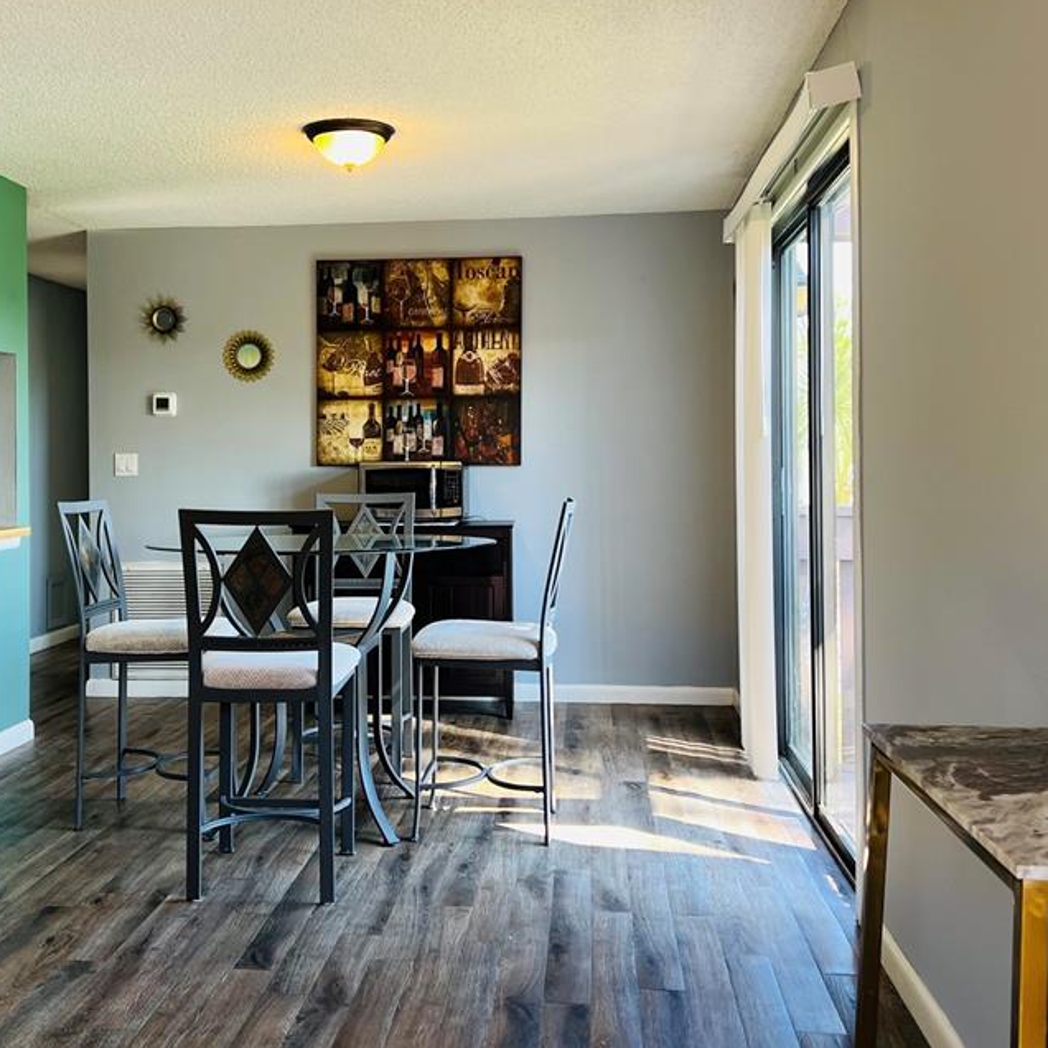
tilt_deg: -1.0
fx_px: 1267
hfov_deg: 44.7
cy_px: 456
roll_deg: +0.0
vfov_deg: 44.8
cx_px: 428
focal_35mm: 37
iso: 80
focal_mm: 5.7
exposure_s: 1/120
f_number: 1.5
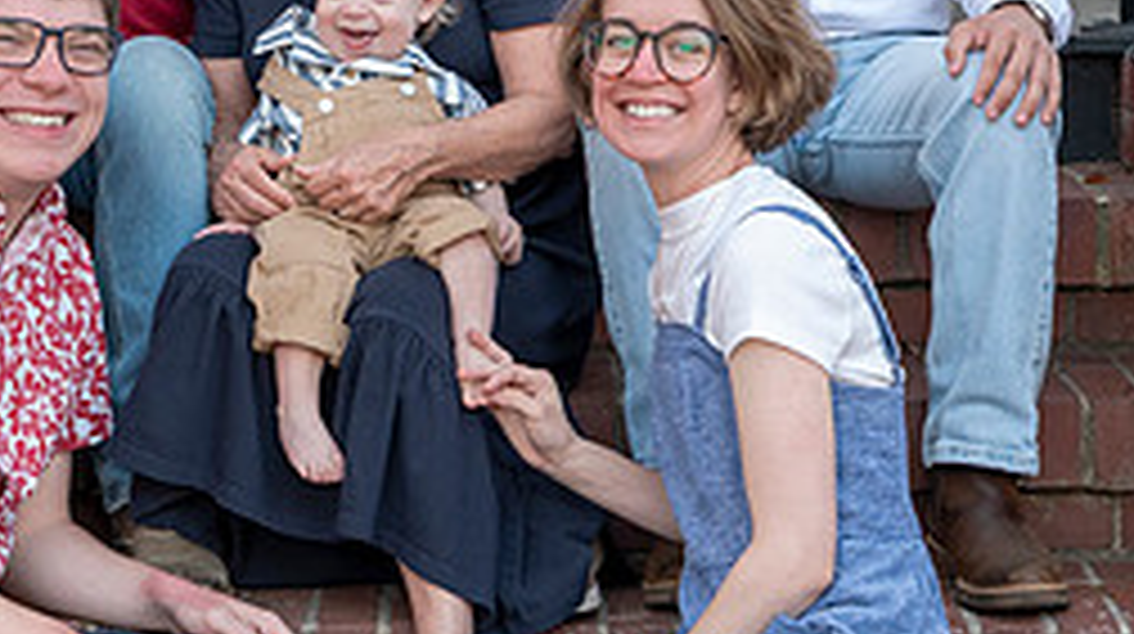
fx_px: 3814
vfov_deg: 9.4
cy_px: -22
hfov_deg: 16.9
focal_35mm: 127
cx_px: 389
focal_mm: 48
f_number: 5
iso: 1250
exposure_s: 1/250
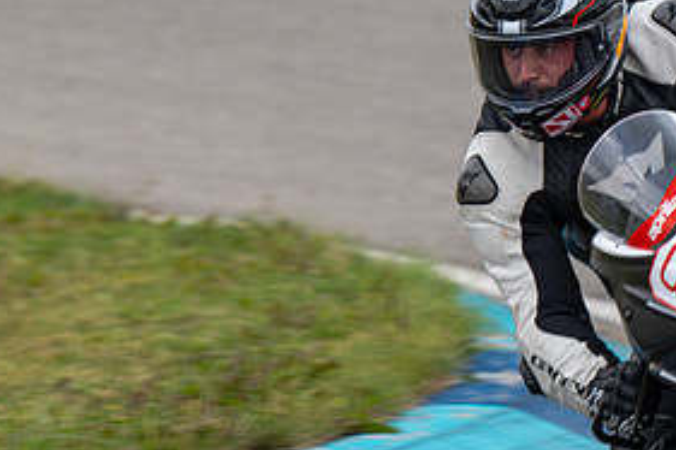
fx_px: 22744
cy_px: 297
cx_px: 471
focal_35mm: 1212
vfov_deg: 1.1
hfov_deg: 1.7
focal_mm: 490
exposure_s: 1/160
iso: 90
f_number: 8
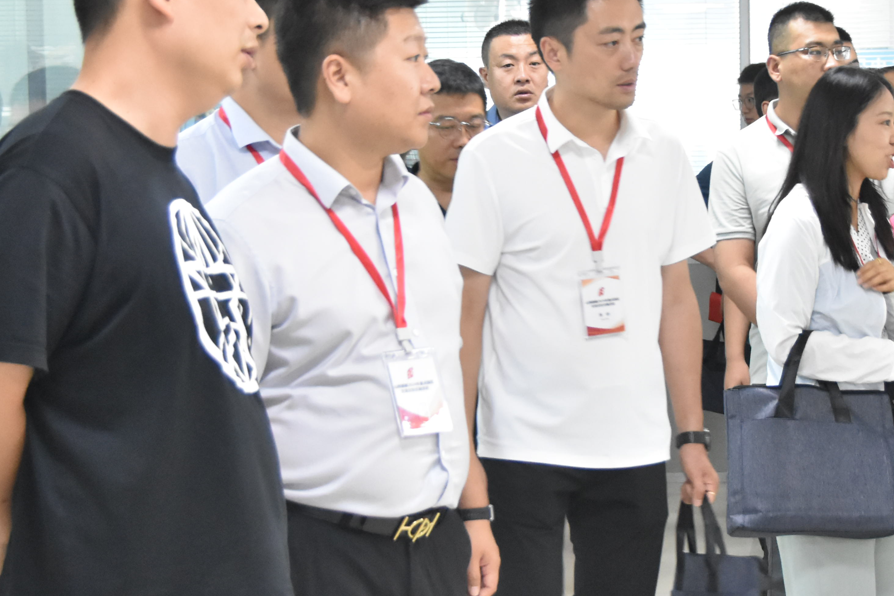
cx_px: 598
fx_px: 2211
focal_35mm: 89
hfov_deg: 22.8
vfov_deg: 15.4
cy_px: 318
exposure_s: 1/45
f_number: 4
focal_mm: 29
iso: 3200
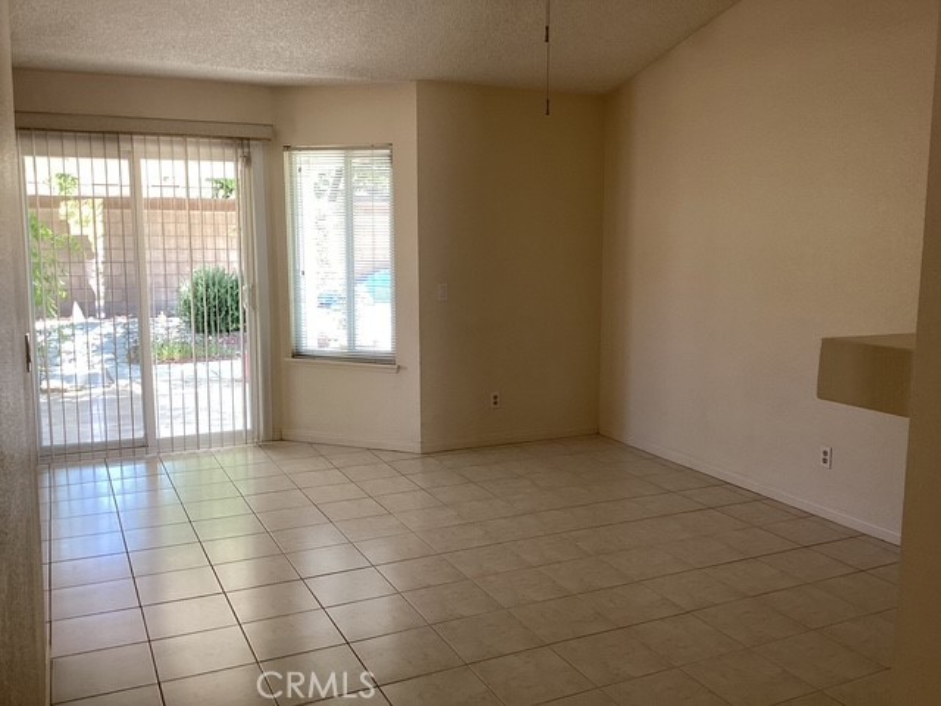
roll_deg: +0.1
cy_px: 353
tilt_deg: -9.9
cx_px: 470
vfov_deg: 45.4
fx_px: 843
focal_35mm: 31
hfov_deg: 58.4
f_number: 2.4
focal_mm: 3.3
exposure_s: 1/60
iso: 64
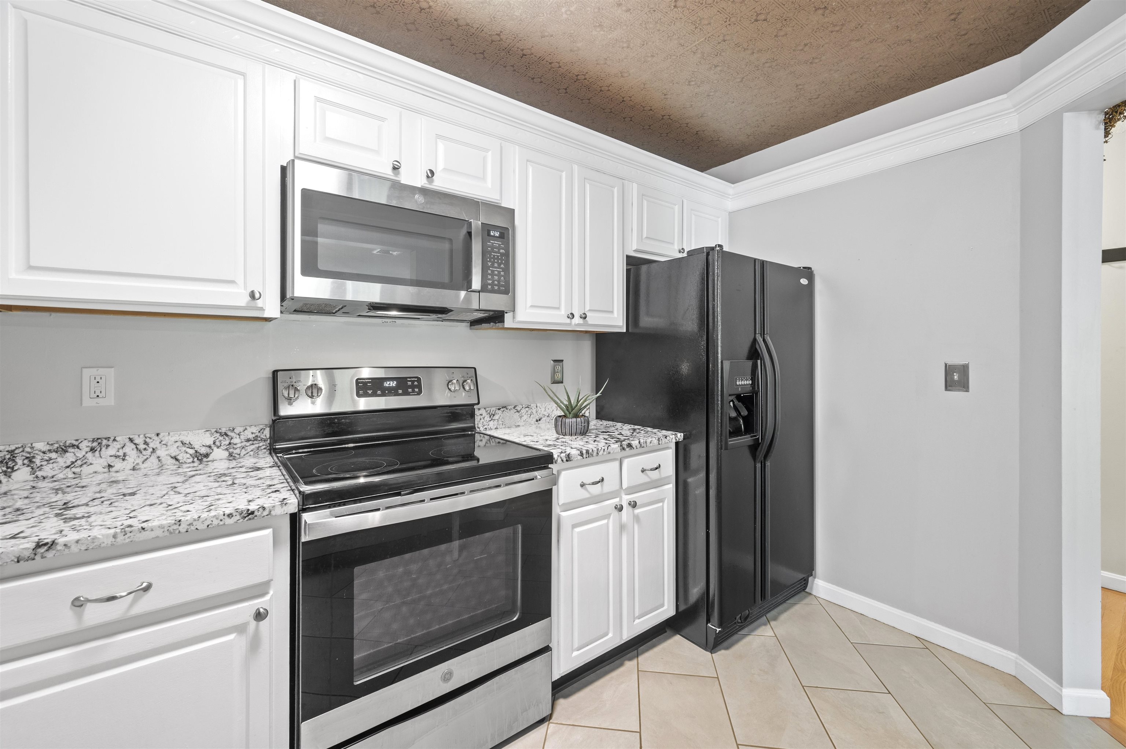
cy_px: 374
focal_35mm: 14
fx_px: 453
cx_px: 563
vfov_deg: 79.1
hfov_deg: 102.3
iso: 250
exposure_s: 4
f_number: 7.1
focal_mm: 14.5
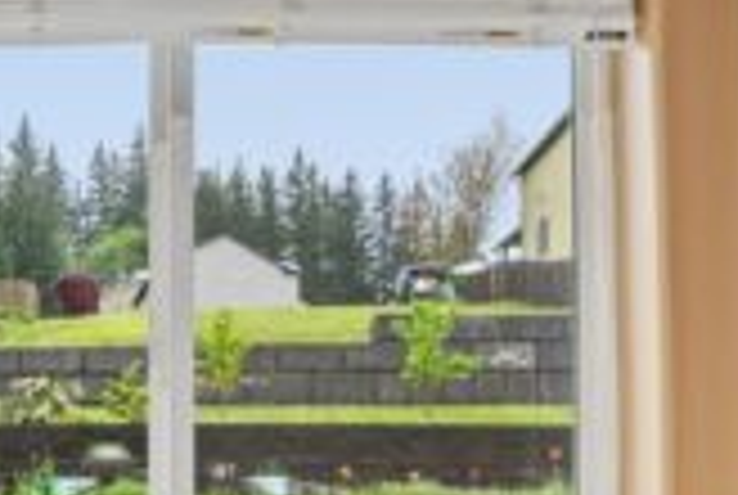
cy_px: 560
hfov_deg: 47.3
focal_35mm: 39
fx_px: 801
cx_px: 166
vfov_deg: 30.3
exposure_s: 1/30
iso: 400
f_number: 8
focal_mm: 16
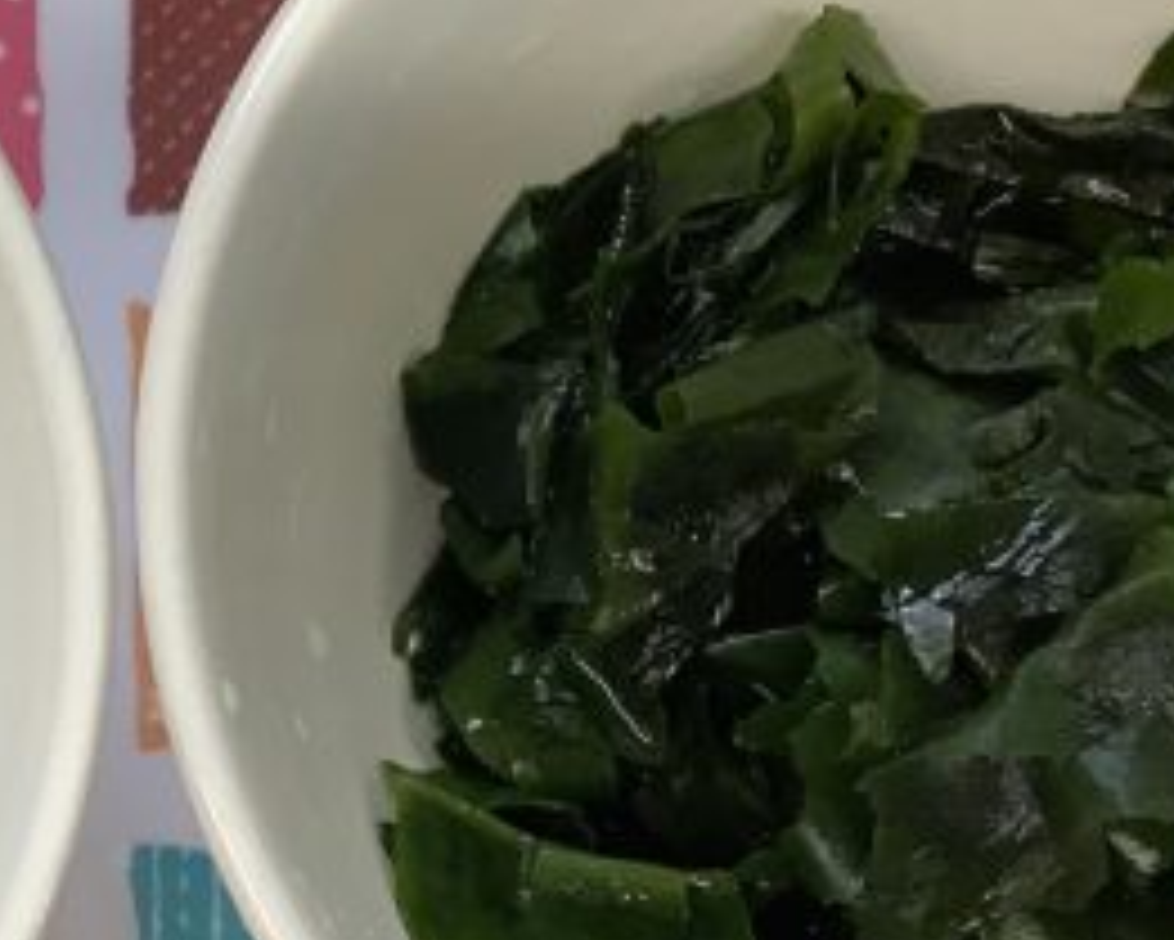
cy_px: 612
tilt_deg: -81.3
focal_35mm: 89
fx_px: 3094
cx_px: 13
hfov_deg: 20.8
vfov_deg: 17.2
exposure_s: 1/50
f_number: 2.4
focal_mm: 3.3
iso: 80
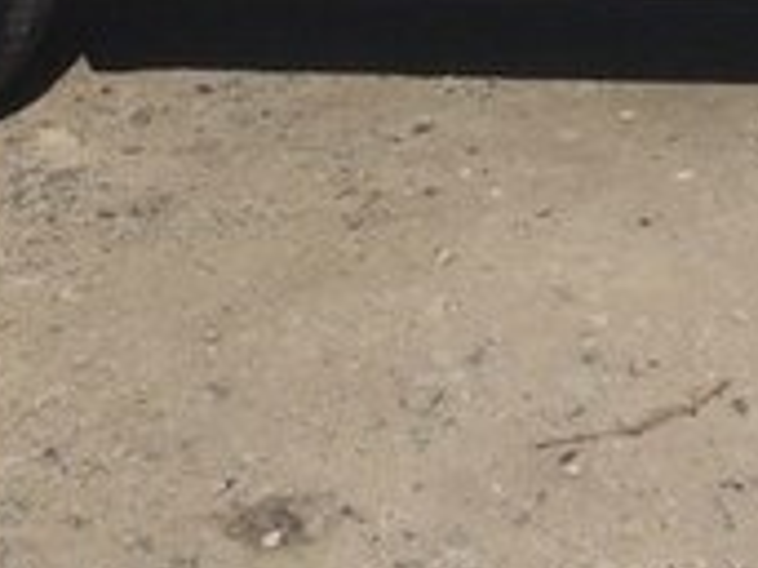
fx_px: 2451
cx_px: 687
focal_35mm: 112
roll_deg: +4.2
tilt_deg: -17.5
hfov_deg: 17.3
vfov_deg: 12.7
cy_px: -224
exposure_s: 1/8264
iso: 40
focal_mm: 4.15
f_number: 2.2
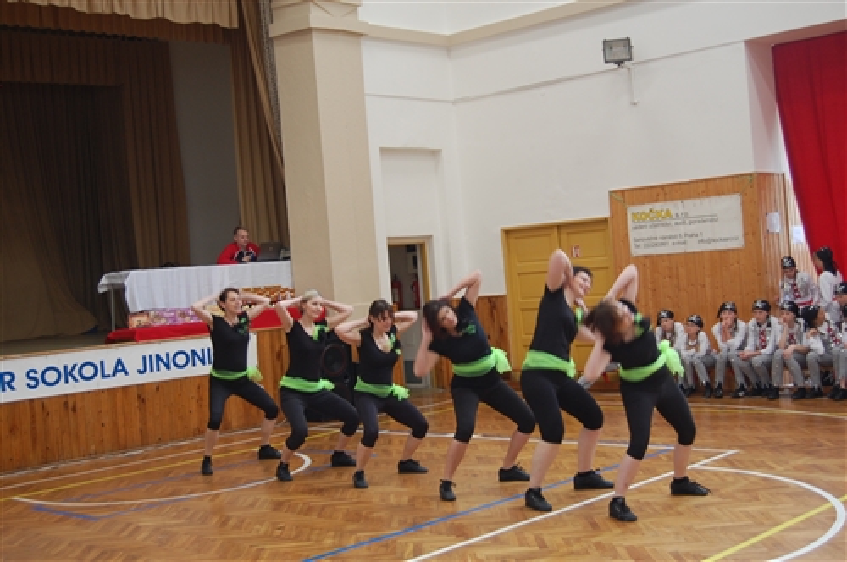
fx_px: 1128
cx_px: 424
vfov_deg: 28.0
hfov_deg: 41.2
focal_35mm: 48
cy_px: 281
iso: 400
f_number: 4.5
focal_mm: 32
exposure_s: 1/30
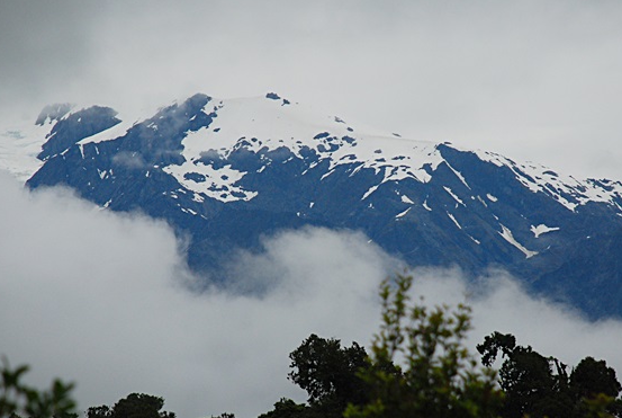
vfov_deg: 4.7
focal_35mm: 293
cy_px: 224
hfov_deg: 7.0
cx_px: 330
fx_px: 5067
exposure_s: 1/2500
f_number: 5.6
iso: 400
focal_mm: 135
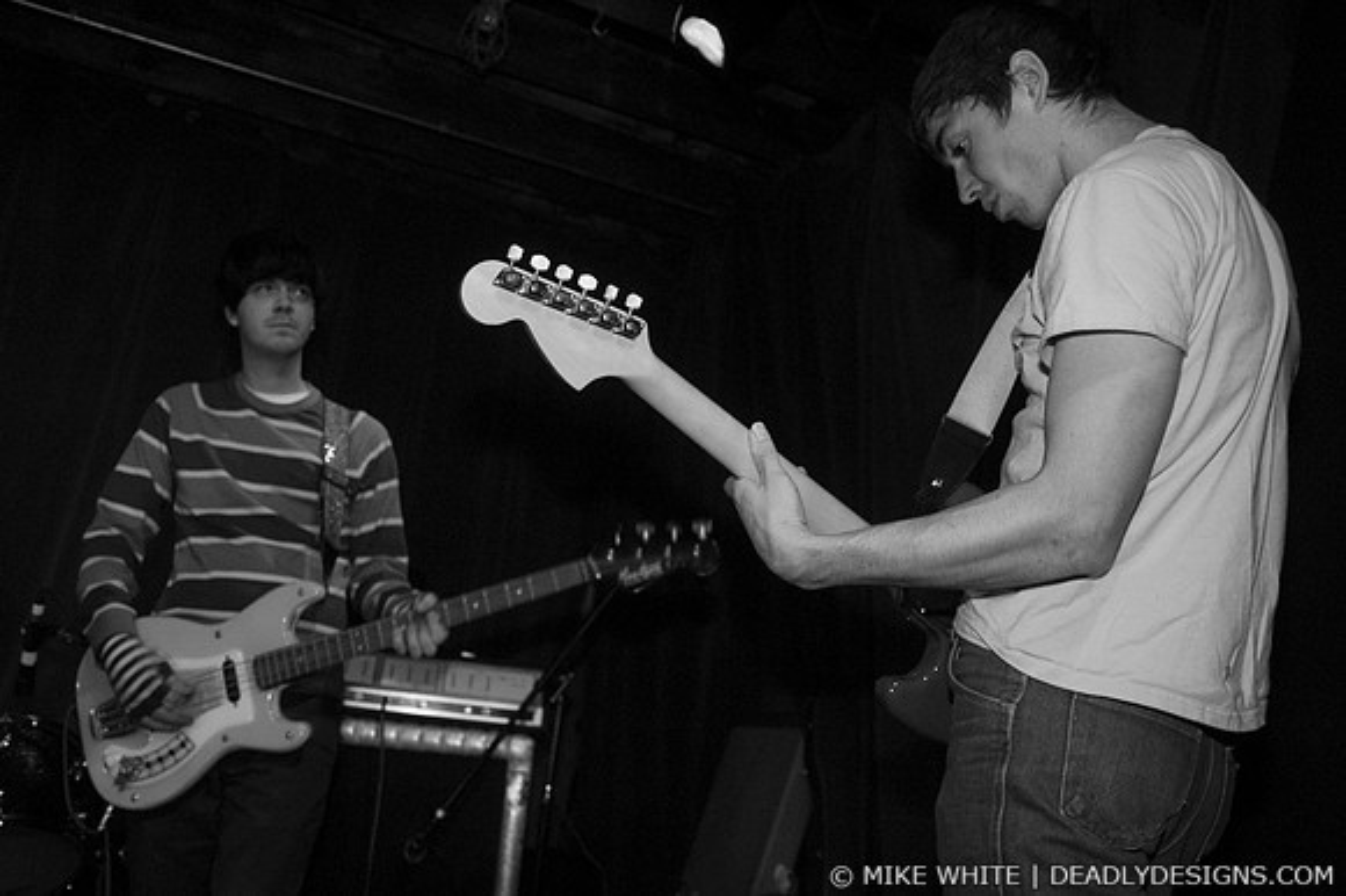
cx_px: 673
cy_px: 448
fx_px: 1121
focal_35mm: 30
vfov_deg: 43.6
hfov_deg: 62.0
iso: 800
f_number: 2.8
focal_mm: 20
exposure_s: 1/15
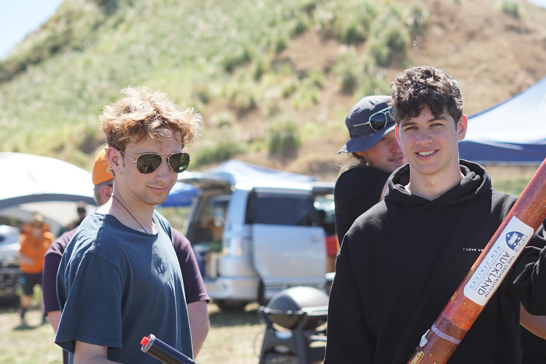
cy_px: 292
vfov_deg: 16.3
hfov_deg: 24.3
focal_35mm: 83
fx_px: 1259
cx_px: 381
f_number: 2.8
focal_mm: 50
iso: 100
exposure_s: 1/800
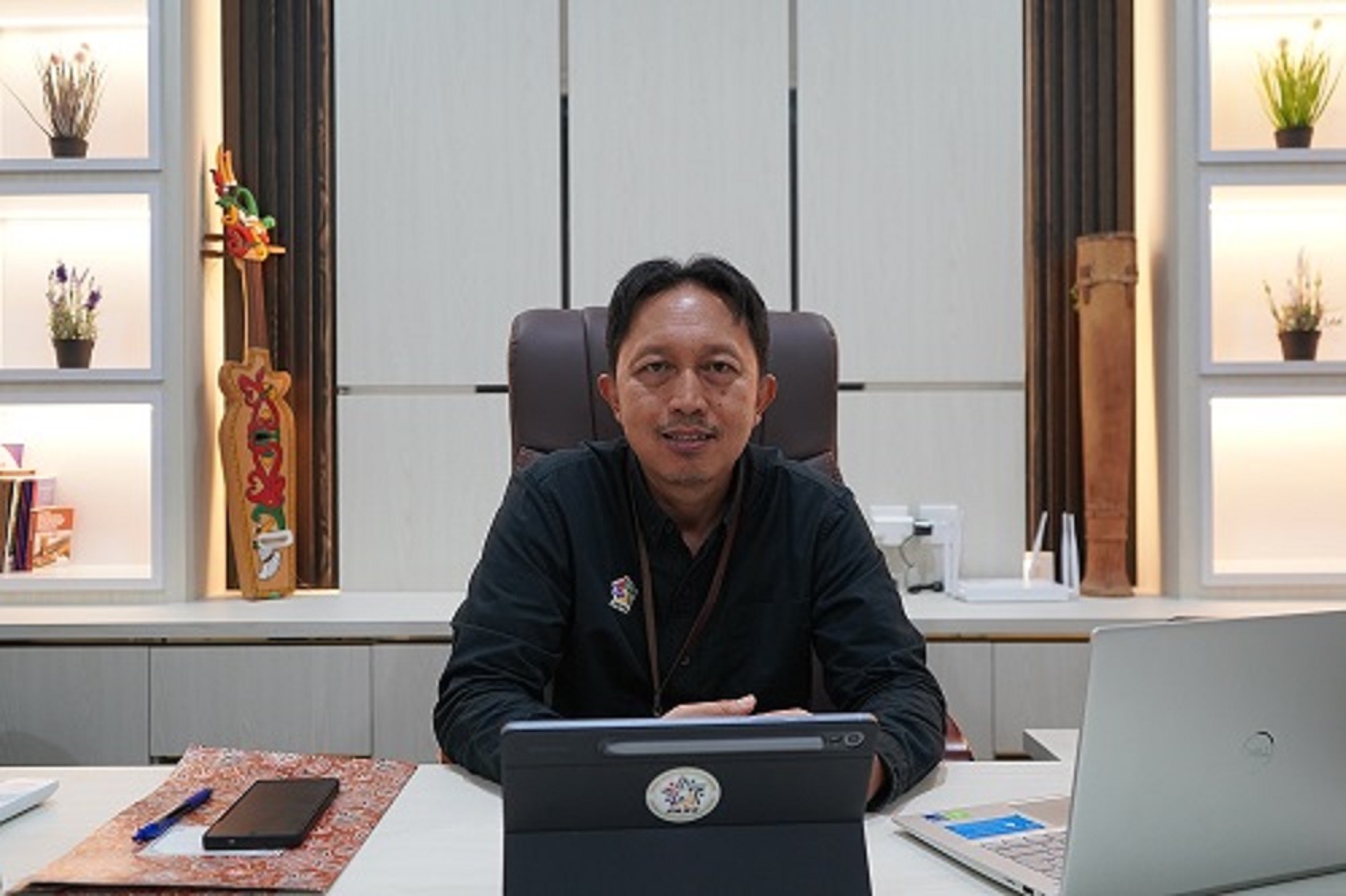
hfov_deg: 61.9
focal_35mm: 30
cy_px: 448
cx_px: 673
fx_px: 1121
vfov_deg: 43.6
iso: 2000
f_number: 4
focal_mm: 30
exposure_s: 1/160
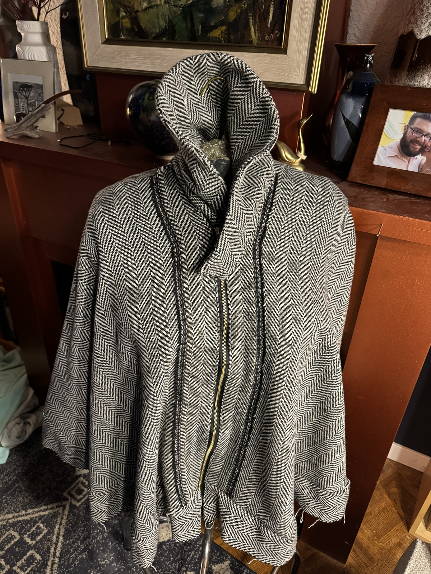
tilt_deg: -30.7
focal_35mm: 24
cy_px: 287
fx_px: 398
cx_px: 216
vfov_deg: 71.6
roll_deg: -2.9
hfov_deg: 56.8
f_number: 1.78
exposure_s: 1/60
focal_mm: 6.76
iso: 800
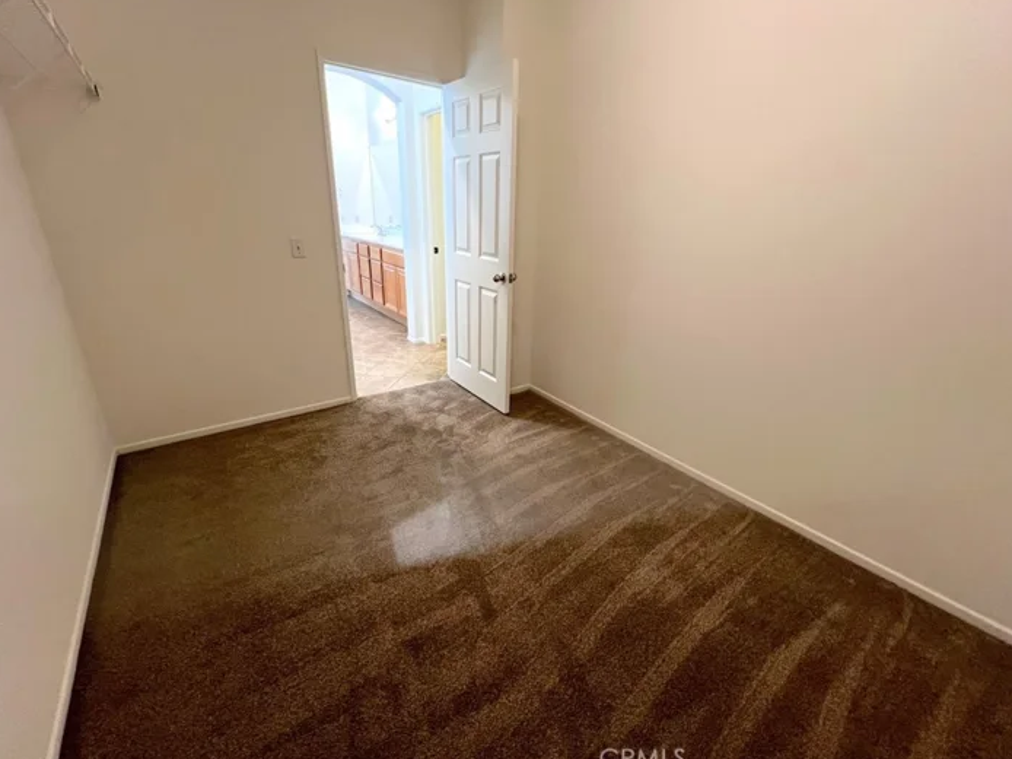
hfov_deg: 102.0
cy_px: 365
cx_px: 526
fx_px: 409
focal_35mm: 14
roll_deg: -1.9
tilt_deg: -19.5
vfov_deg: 85.6
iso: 400
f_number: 1.8
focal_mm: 1.57
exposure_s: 1/60
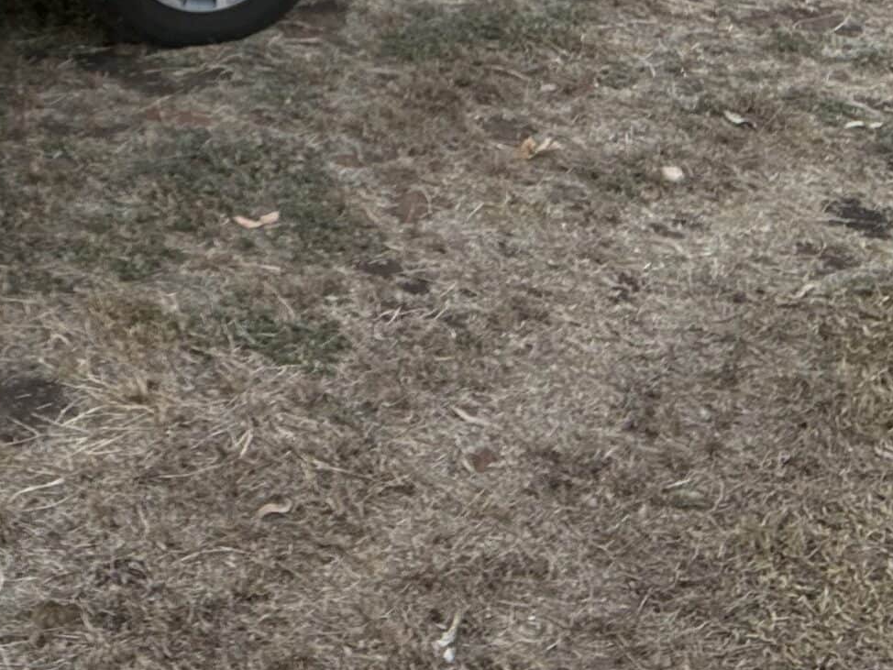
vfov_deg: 19.4
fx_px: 1755
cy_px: -274
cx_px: -59
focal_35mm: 68
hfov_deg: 26.6
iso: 80
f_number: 1.9
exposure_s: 1/212
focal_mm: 2.69
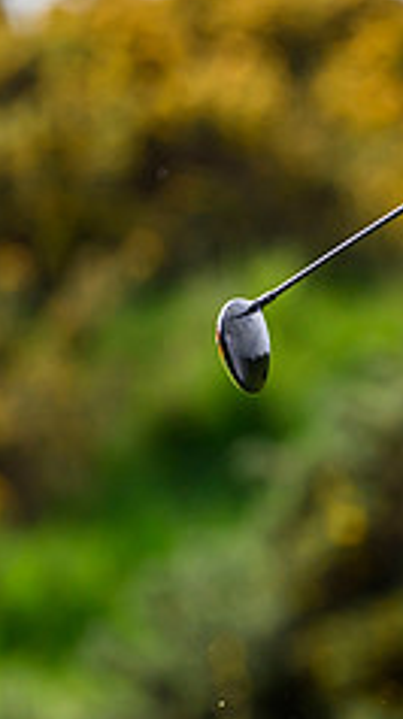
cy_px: 294
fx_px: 24417
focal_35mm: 1283
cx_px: 876
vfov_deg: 1.7
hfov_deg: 0.9
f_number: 4
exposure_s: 1/2500
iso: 500
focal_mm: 400
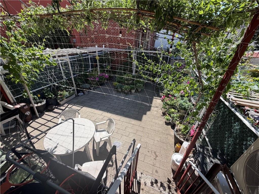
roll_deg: -1.6
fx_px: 105
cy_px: 97
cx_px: 130
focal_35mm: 14
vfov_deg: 85.7
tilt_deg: -30.6
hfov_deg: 102.1
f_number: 2.2
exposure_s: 1/672
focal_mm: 2.22
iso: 40
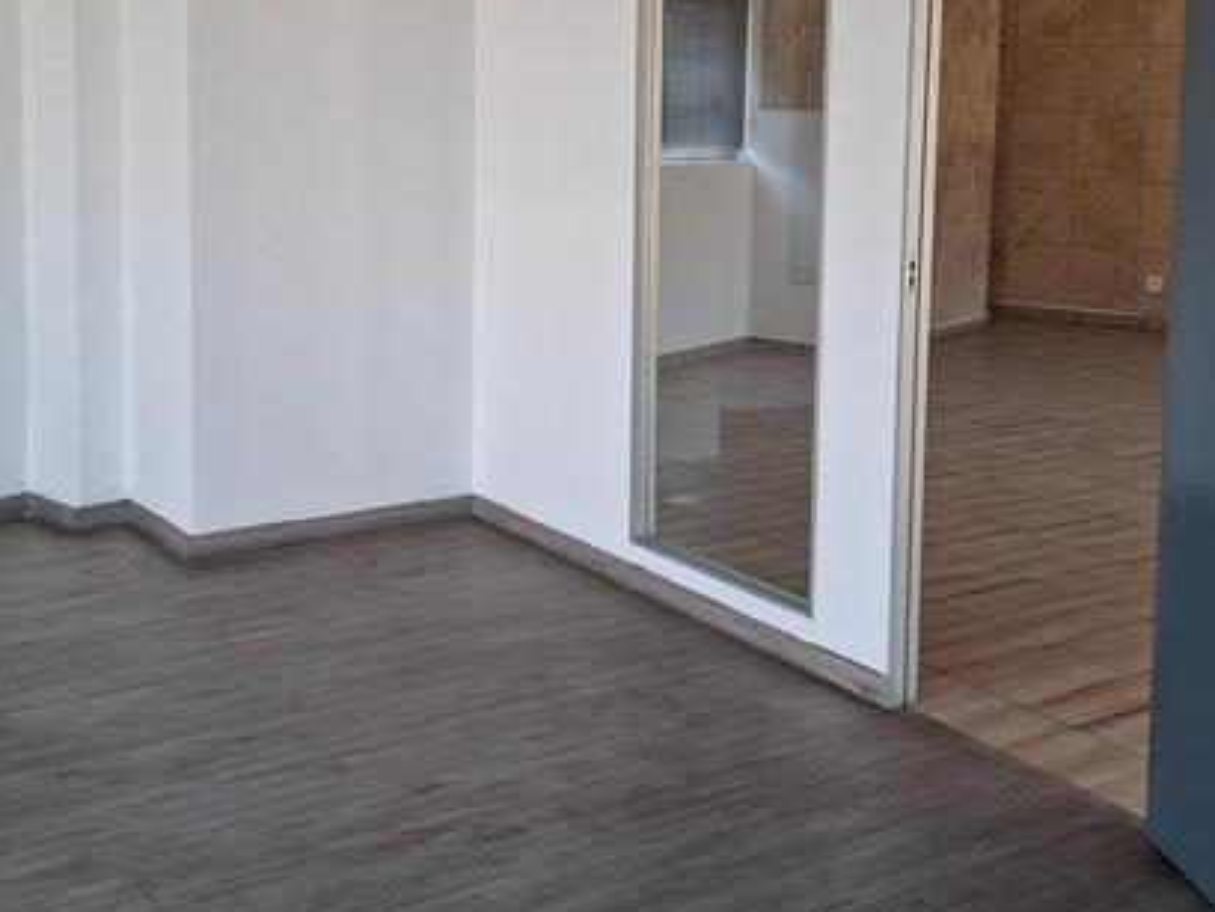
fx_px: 1580
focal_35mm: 45
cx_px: 662
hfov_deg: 42.0
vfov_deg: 31.7
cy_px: 250
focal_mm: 5.54
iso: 80
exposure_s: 1/100
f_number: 1.8
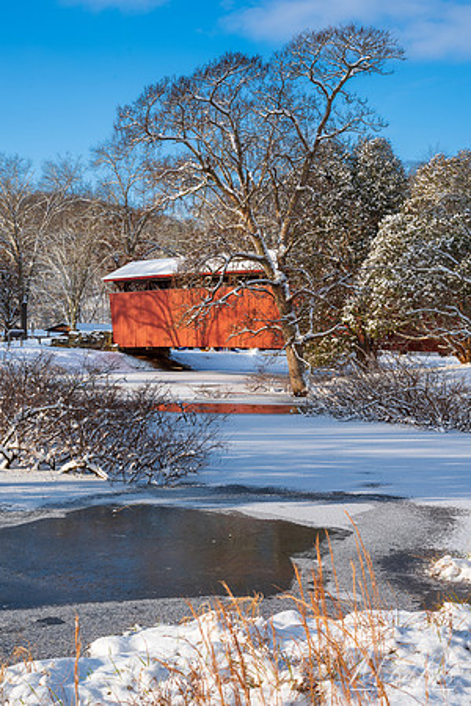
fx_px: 981
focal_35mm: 50
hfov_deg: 27.0
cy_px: 353
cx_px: 236
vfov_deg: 39.6
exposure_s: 1/60
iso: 64
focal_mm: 50
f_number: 11
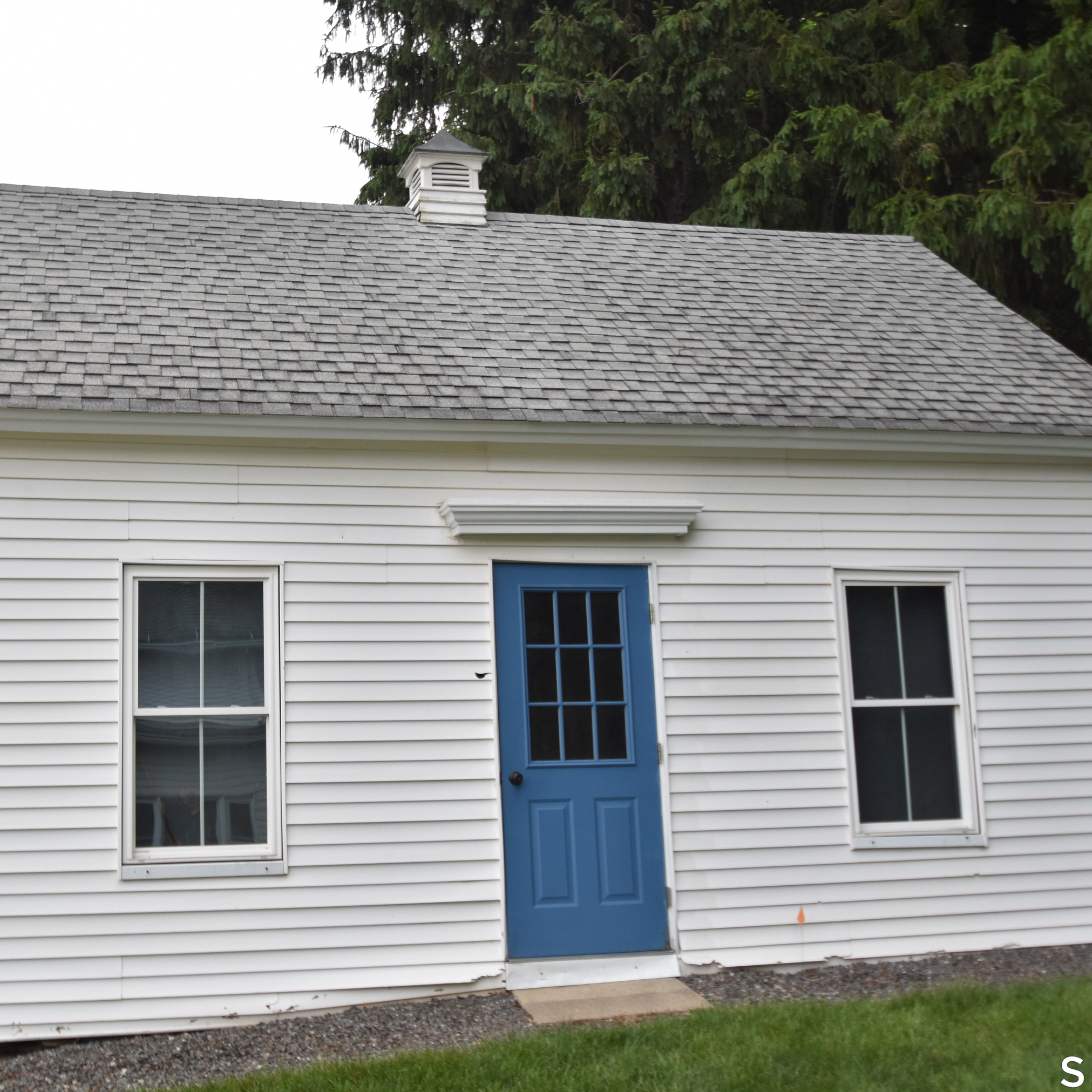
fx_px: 1451
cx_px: 478
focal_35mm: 41
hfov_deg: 41.2
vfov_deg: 41.3
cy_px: 547
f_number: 8
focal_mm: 21
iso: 400
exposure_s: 1/250
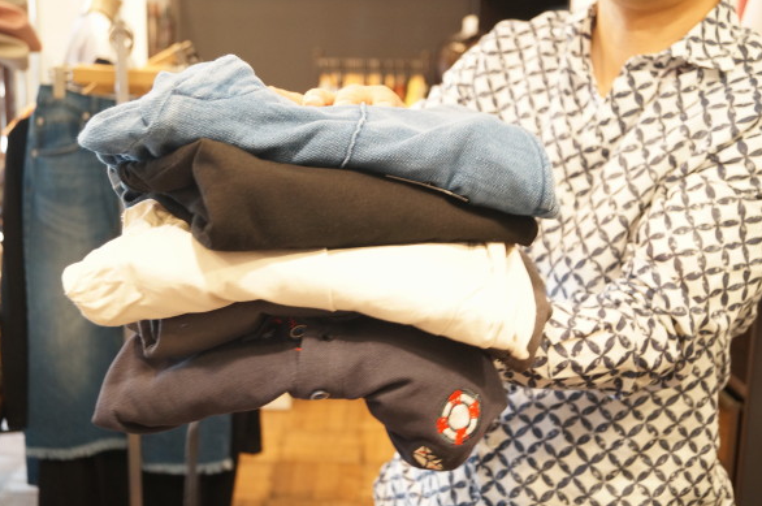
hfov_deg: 45.5
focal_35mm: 43
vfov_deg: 31.1
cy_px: 256
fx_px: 909
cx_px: 374
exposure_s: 1/13
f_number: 4.5
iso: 800
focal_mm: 28
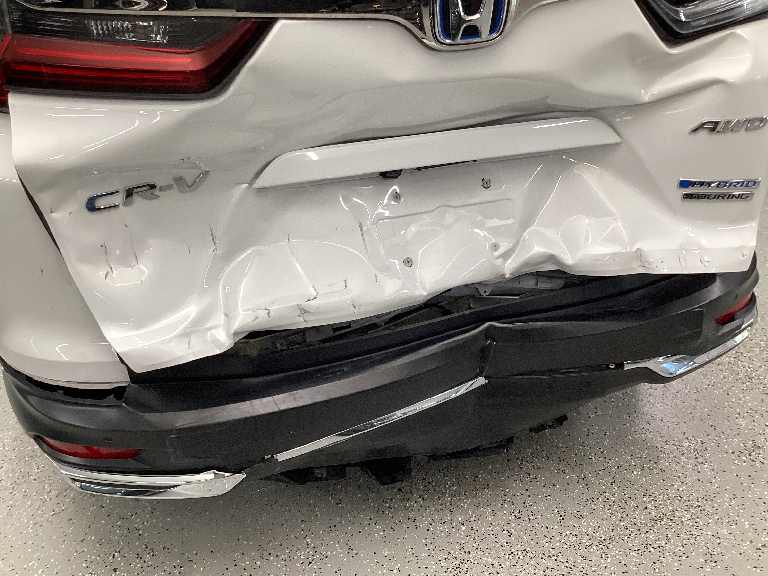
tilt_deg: -30.1
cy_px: 297
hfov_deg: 56.8
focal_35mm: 32
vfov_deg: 44.2
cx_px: 392
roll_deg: +1.5
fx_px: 710
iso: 125
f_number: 2.4
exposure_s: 1/60
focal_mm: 3.3
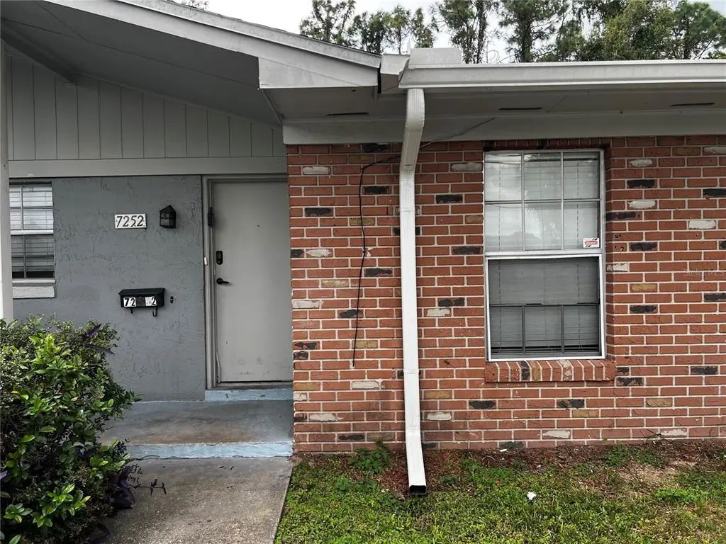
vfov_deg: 53.1
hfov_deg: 67.3
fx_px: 545
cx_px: 363
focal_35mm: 26
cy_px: 272
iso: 50
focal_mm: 5.7
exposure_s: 1/555
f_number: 1.5
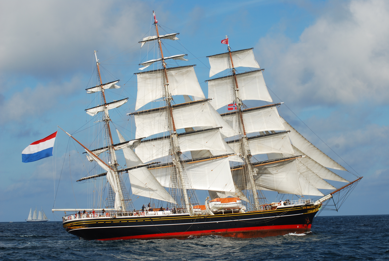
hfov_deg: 19.4
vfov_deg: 13.1
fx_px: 1136
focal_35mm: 105
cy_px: 130
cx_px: 194
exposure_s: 1/250
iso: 100
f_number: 10
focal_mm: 70
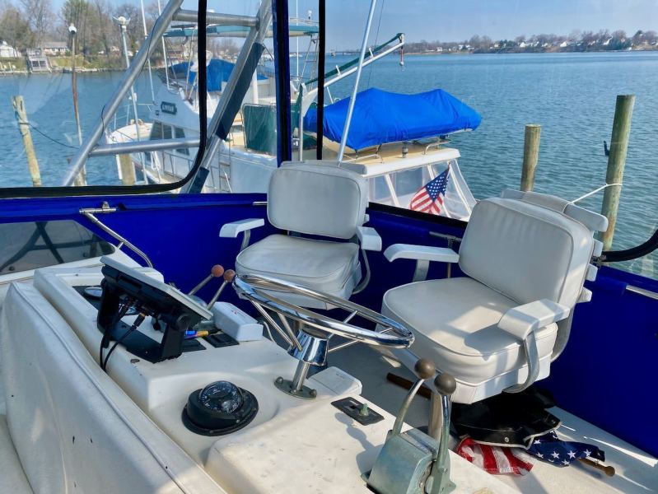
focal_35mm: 26
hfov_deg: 67.3
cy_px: 247
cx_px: 329
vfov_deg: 53.1
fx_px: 494
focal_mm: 4.25
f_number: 1.8
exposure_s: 1/2415
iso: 32
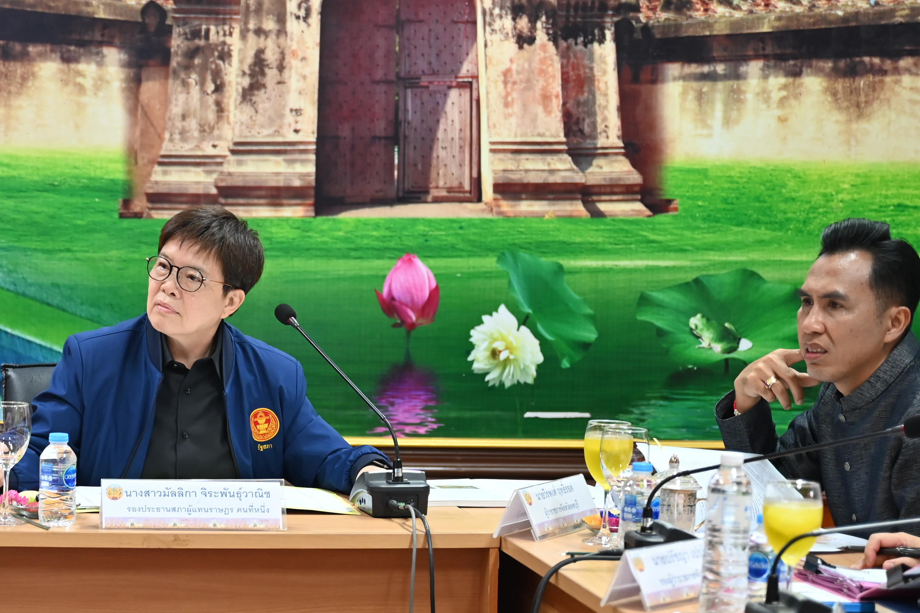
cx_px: 94
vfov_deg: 11.4
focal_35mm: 120
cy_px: 227
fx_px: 3066
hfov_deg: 16.8
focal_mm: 62
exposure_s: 1/125
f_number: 2.8
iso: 1000
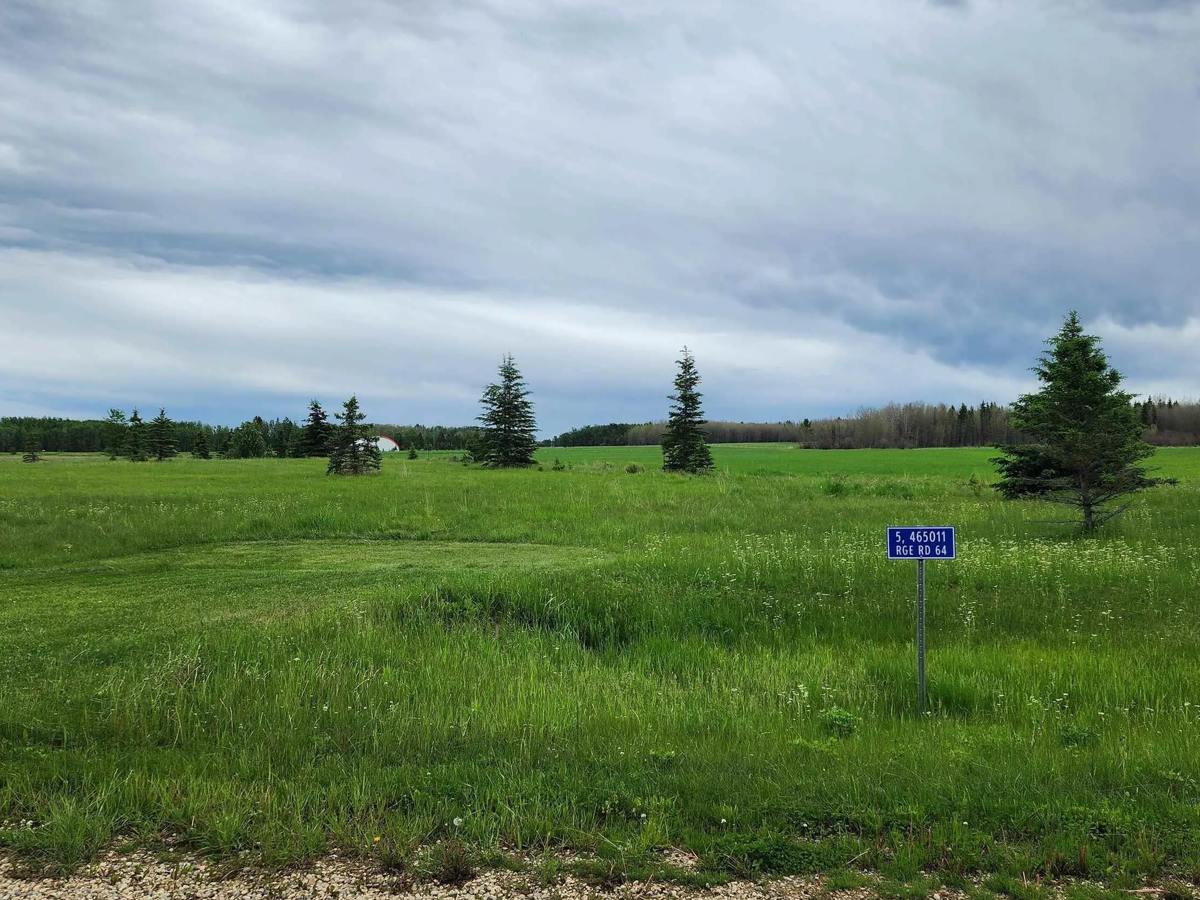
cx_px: 667
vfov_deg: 44.2
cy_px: 454
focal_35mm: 32
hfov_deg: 56.7
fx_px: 1109
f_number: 1.8
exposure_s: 1/934
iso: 12
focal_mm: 6.4
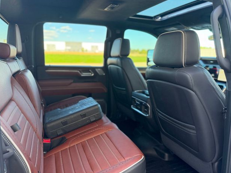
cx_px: 120
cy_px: 86
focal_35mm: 25
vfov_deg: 54.9
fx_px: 167
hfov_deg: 69.3
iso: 200
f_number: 1.78
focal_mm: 6.76
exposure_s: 1/80
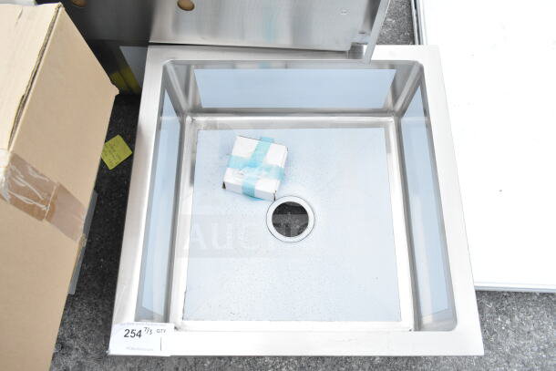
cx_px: 278
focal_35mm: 30
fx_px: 463
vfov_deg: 43.6
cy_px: 186
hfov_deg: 61.9
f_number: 8
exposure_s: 1/250
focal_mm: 20
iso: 1600
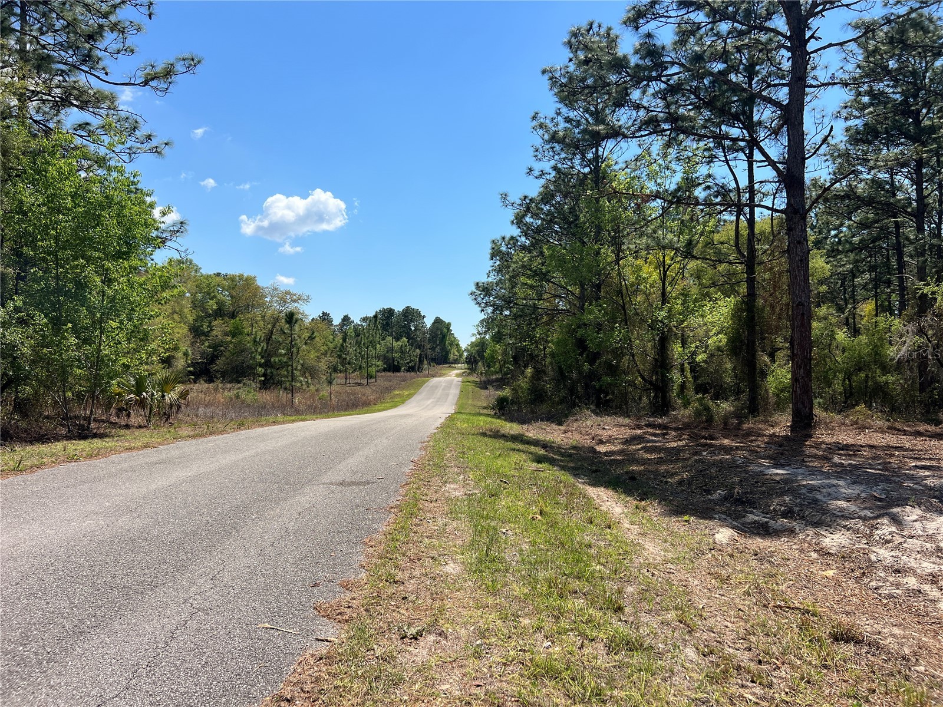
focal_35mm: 26
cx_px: 472
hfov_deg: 67.3
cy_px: 354
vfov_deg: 53.1
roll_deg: -0.5
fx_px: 708
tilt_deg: +0.4
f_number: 1.5
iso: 50
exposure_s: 1/5076
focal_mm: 5.7
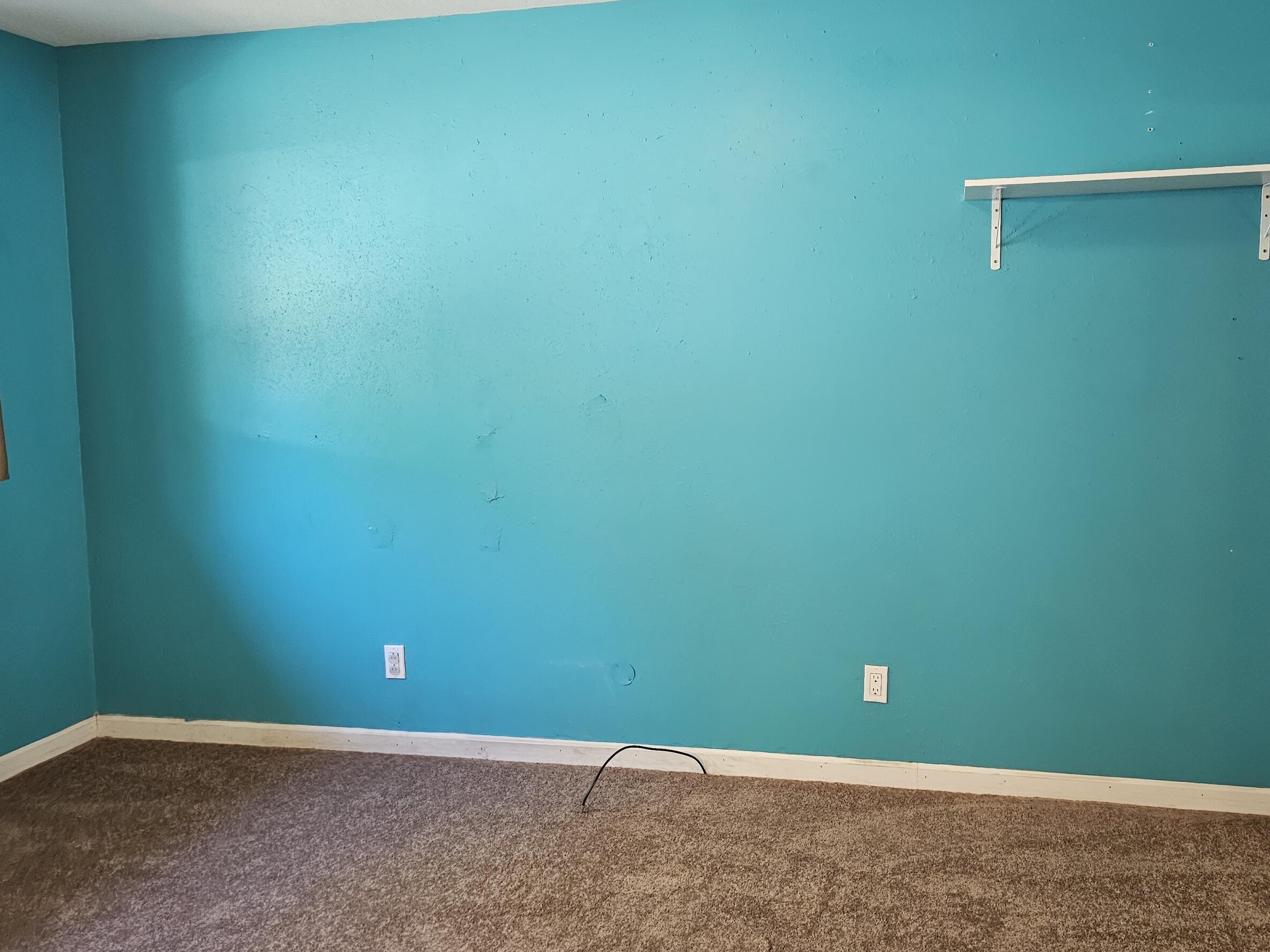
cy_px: 430
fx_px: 1064
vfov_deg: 48.2
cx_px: 712
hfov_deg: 61.5
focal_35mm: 29
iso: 1000
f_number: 1.7
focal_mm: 6.3
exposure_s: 1/120
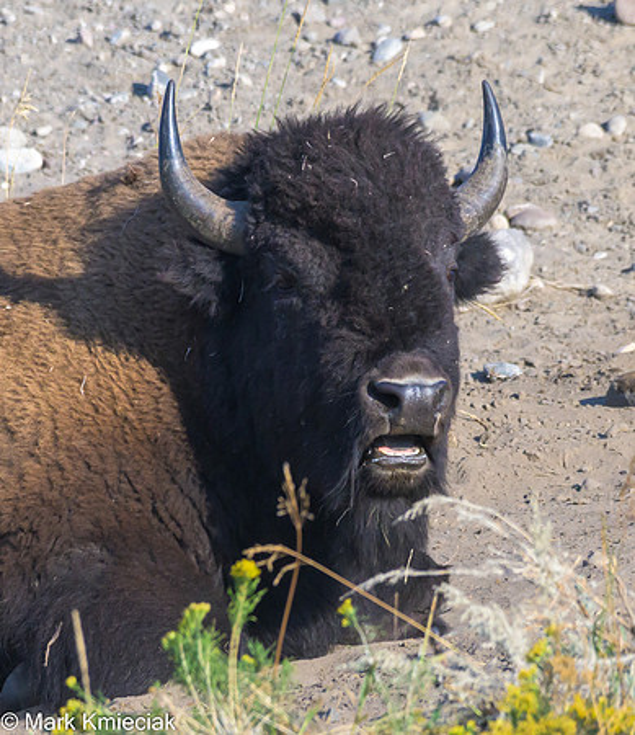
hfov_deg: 1.4
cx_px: 325
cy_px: 372
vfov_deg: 1.6
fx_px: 26674
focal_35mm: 1189
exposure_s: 1/2000
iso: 1800
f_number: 9
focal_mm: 500
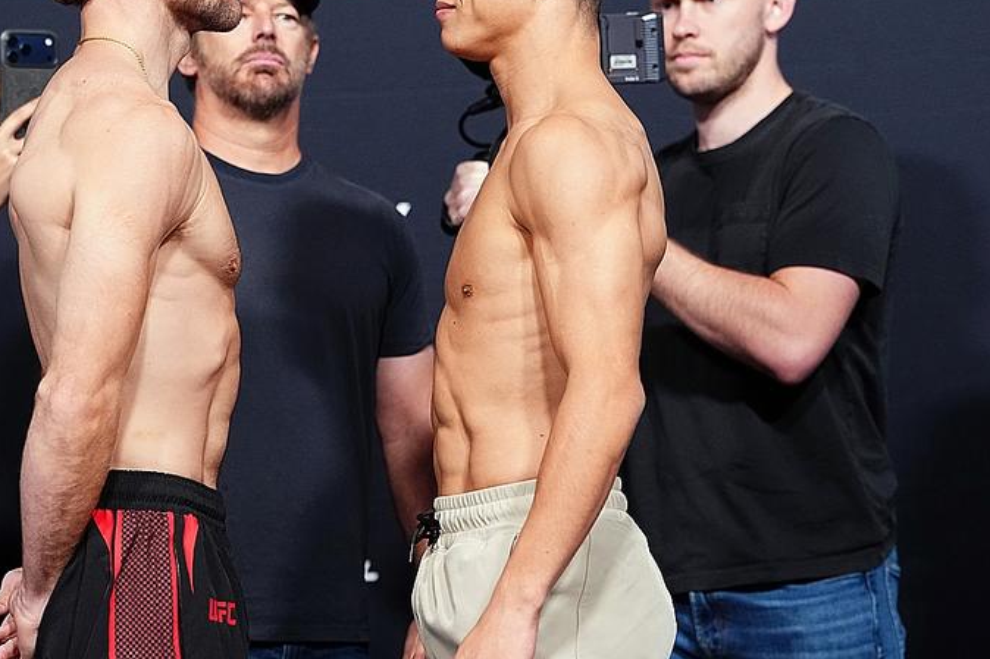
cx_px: 329
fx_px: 3959
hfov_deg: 14.2
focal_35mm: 144
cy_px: 280
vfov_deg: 9.5
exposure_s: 1/500
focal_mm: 97
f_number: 2.5
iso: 3200
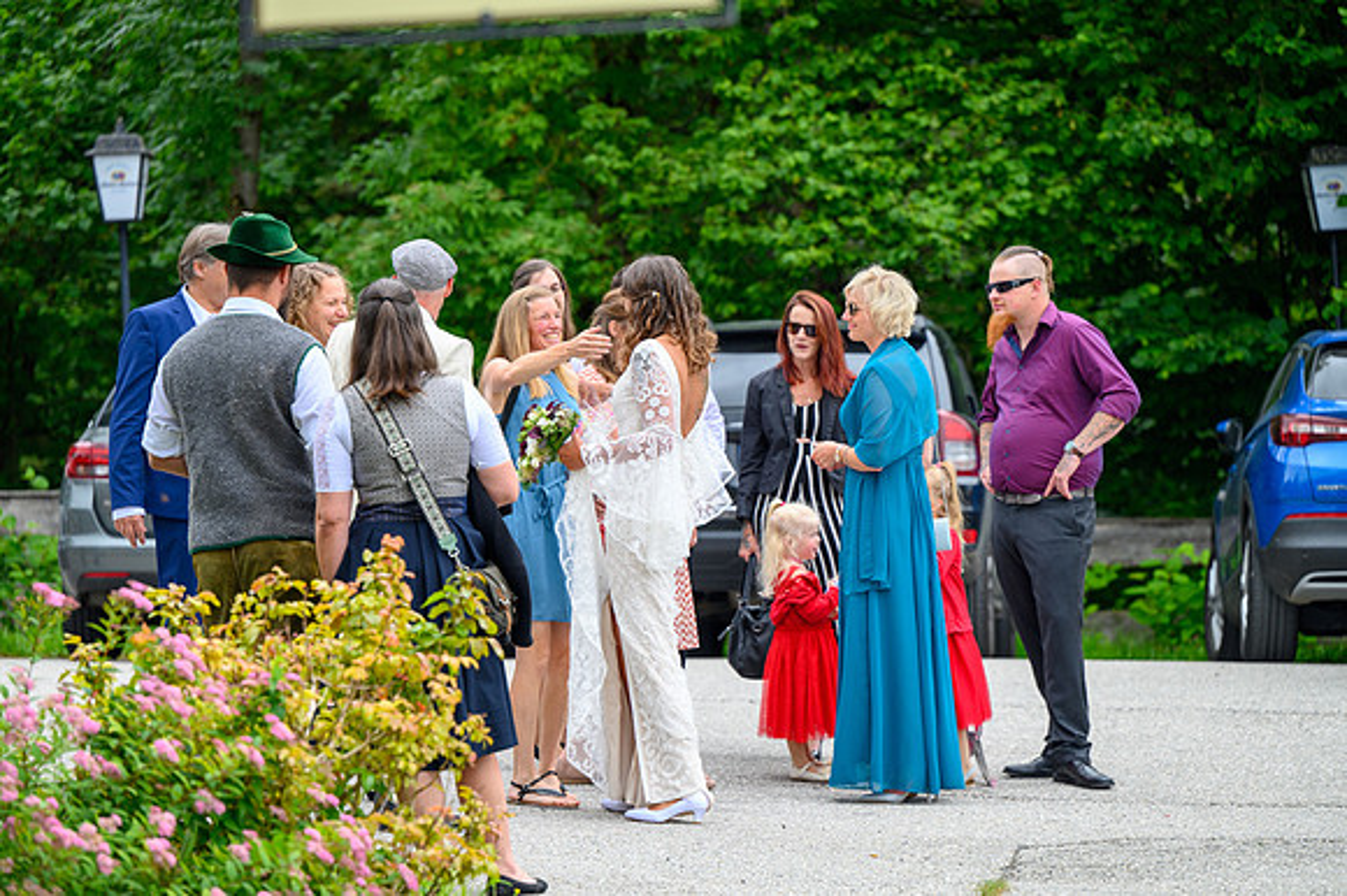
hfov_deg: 14.7
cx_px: 674
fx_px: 5235
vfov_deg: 9.8
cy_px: 448
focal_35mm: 140
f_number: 3.5
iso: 250
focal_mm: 140
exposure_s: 1/800
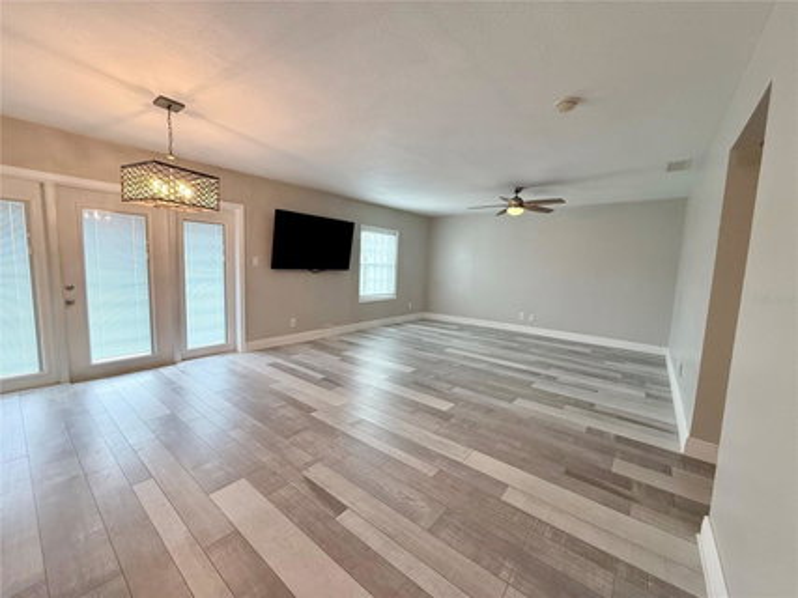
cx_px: 399
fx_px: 323
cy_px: 299
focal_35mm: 14
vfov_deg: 85.6
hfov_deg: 102.1
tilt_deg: -6.8
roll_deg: -1.8
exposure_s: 1/120
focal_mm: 2.22
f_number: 2.2
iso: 250
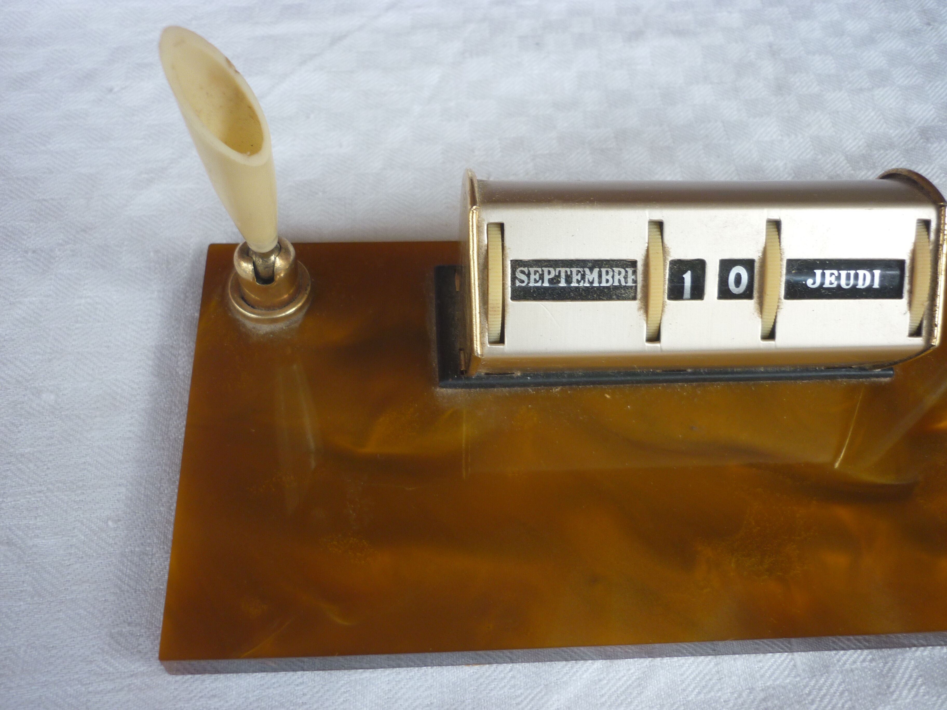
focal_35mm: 33
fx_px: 903
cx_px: 474
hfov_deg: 55.4
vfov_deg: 42.9
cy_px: 355
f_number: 2.8
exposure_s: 1/60
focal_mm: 5.5
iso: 80
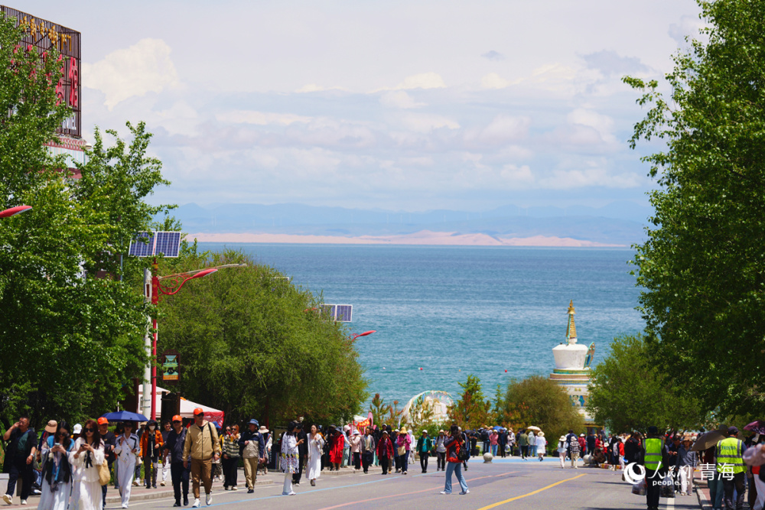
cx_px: 382
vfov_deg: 6.9
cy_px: 255
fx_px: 4250
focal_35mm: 200
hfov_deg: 10.3
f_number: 5
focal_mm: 200
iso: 100
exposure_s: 1/1000
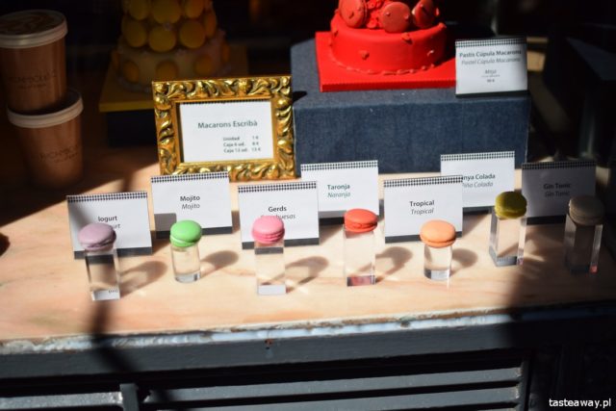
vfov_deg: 25.8
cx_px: 308
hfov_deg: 37.8
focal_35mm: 52
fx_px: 898
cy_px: 206
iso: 100
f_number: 2
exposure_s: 1/4000
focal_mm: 35
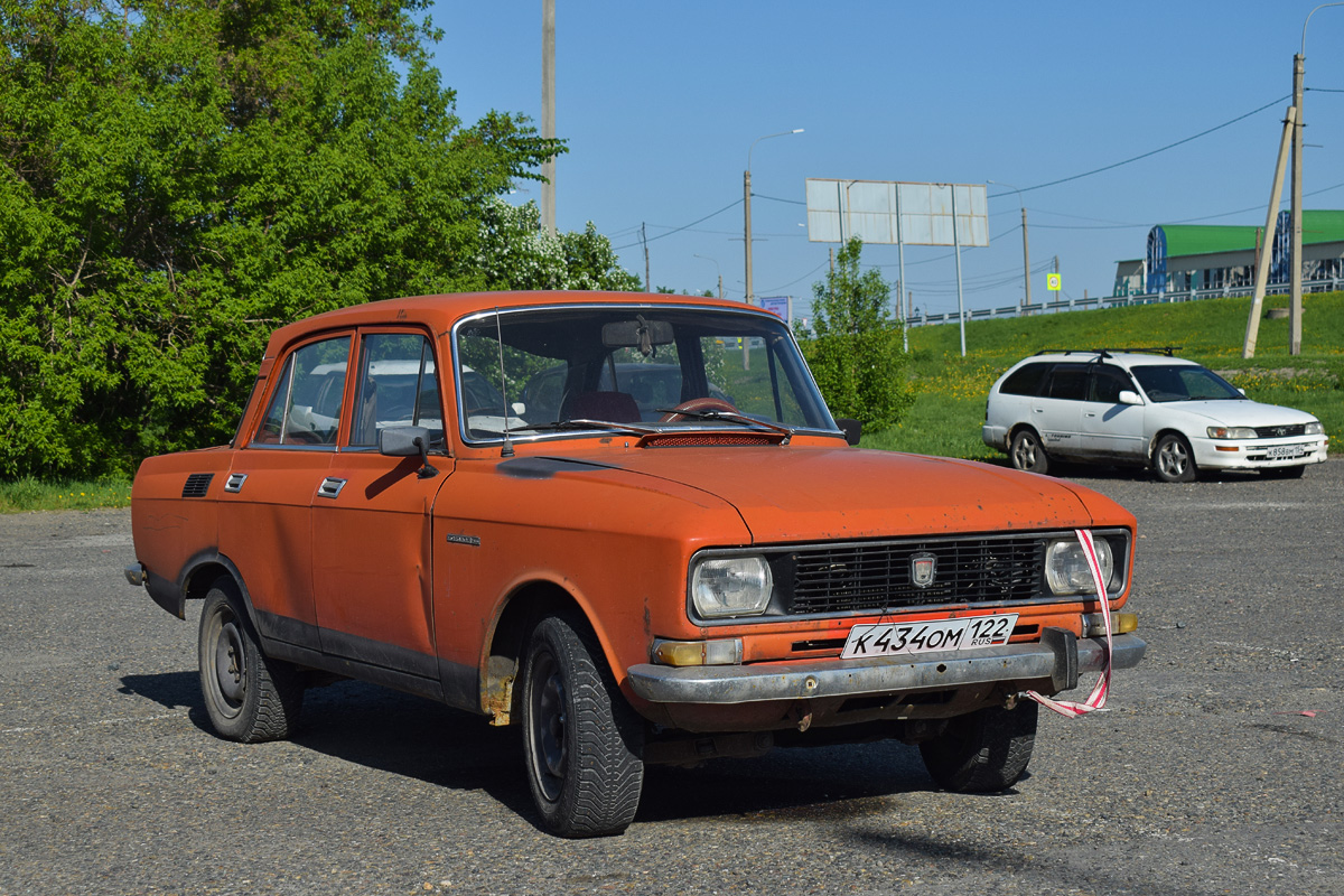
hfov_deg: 33.4
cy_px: 448
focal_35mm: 60
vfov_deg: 22.6
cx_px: 672
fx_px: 2240
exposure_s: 1/1250
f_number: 7.1
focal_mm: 40
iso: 200
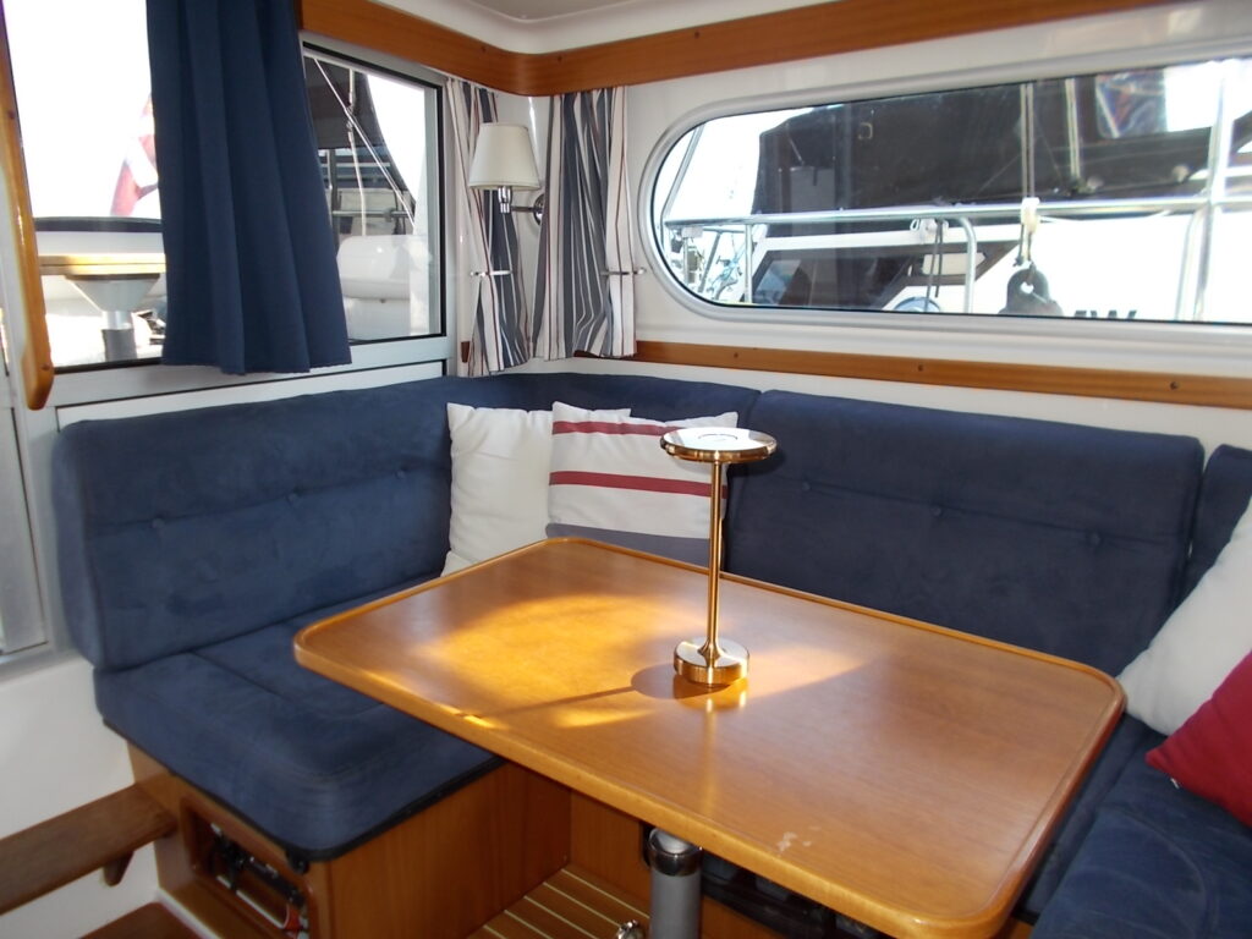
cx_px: 626
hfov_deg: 67.3
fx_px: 940
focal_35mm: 26
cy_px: 470
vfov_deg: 53.1
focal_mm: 4.6
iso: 80
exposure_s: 1/100
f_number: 3.2
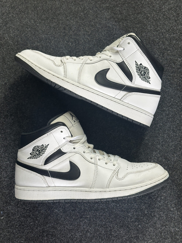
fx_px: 336
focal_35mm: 48
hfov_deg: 30.3
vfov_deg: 39.7
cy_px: 122
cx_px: 91
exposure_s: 1/50
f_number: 1.78
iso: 125
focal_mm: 6.86
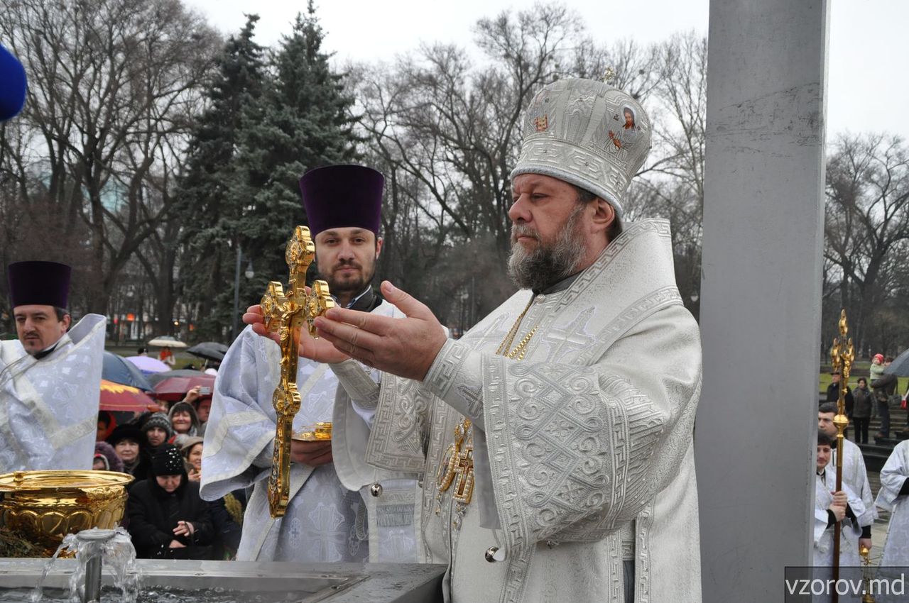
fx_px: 832
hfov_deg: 57.3
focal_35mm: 33
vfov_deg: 39.9
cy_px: 302
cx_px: 454
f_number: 6.3
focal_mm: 22
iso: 1000
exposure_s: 1/160
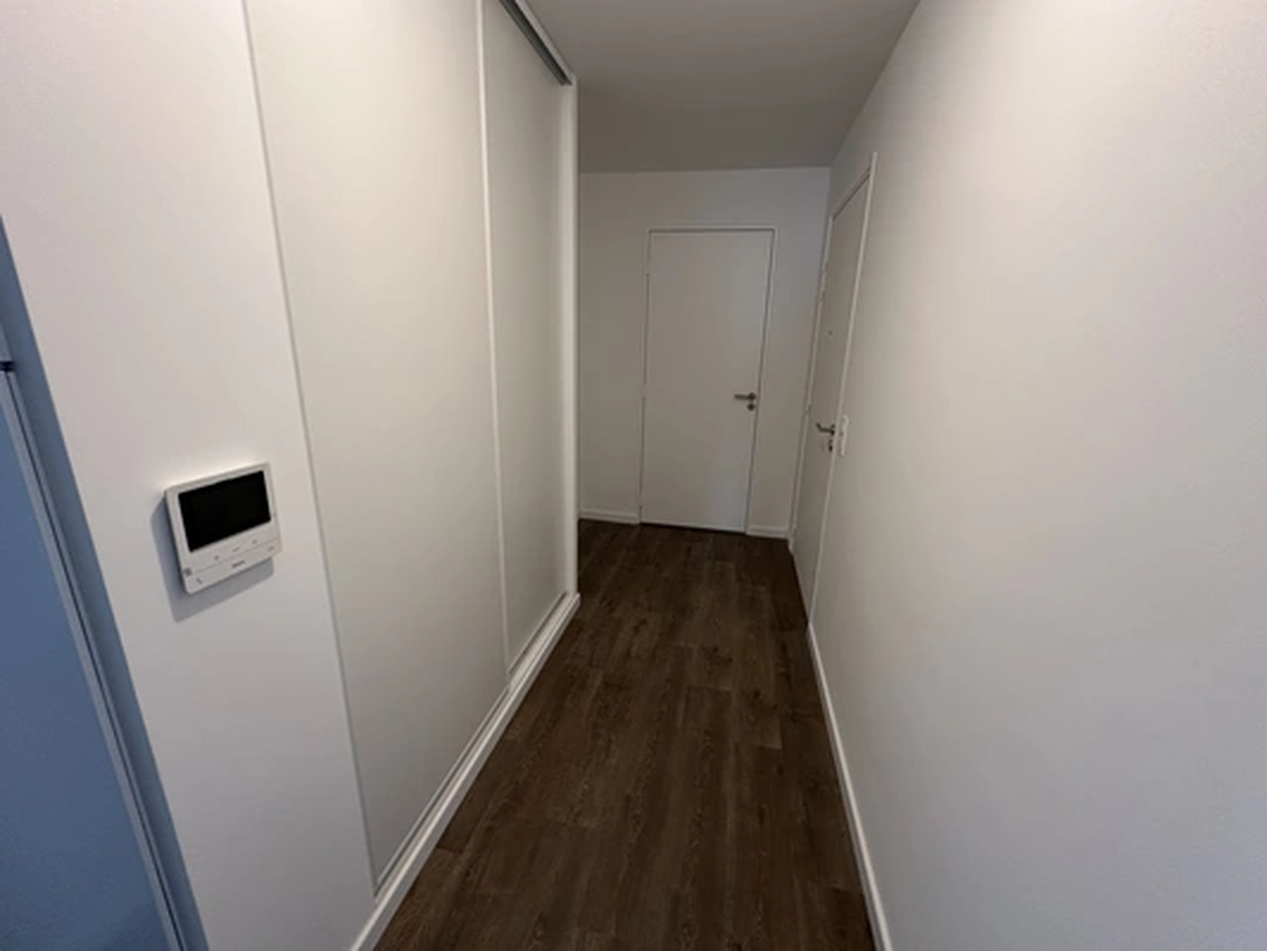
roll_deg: -1.6
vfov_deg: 85.7
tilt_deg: -15.5
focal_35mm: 14
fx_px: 513
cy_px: 476
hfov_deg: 102.1
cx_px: 634
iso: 200
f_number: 2.2
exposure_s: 1/50
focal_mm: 2.22
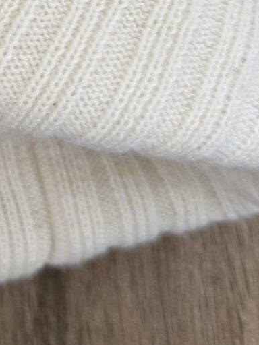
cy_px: -120
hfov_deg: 14.5
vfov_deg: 18.8
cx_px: -119
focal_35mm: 96
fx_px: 958
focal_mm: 6.76
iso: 200
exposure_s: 1/115
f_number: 1.78
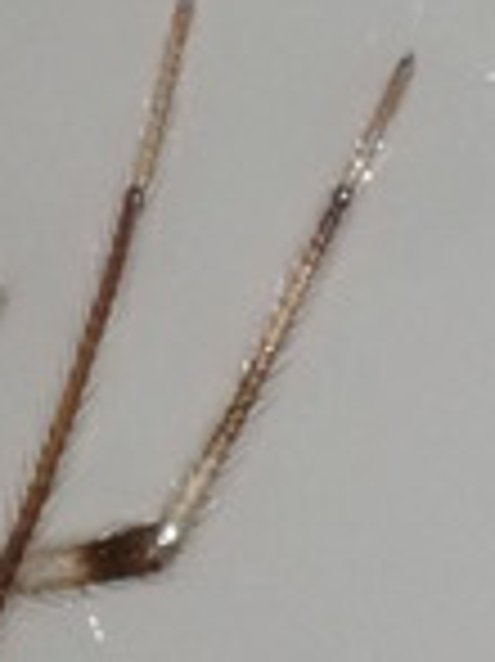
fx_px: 8306
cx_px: -477
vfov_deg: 4.6
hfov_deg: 3.4
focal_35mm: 435
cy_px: 378
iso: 1600
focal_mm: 18
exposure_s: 1/50
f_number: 6.3
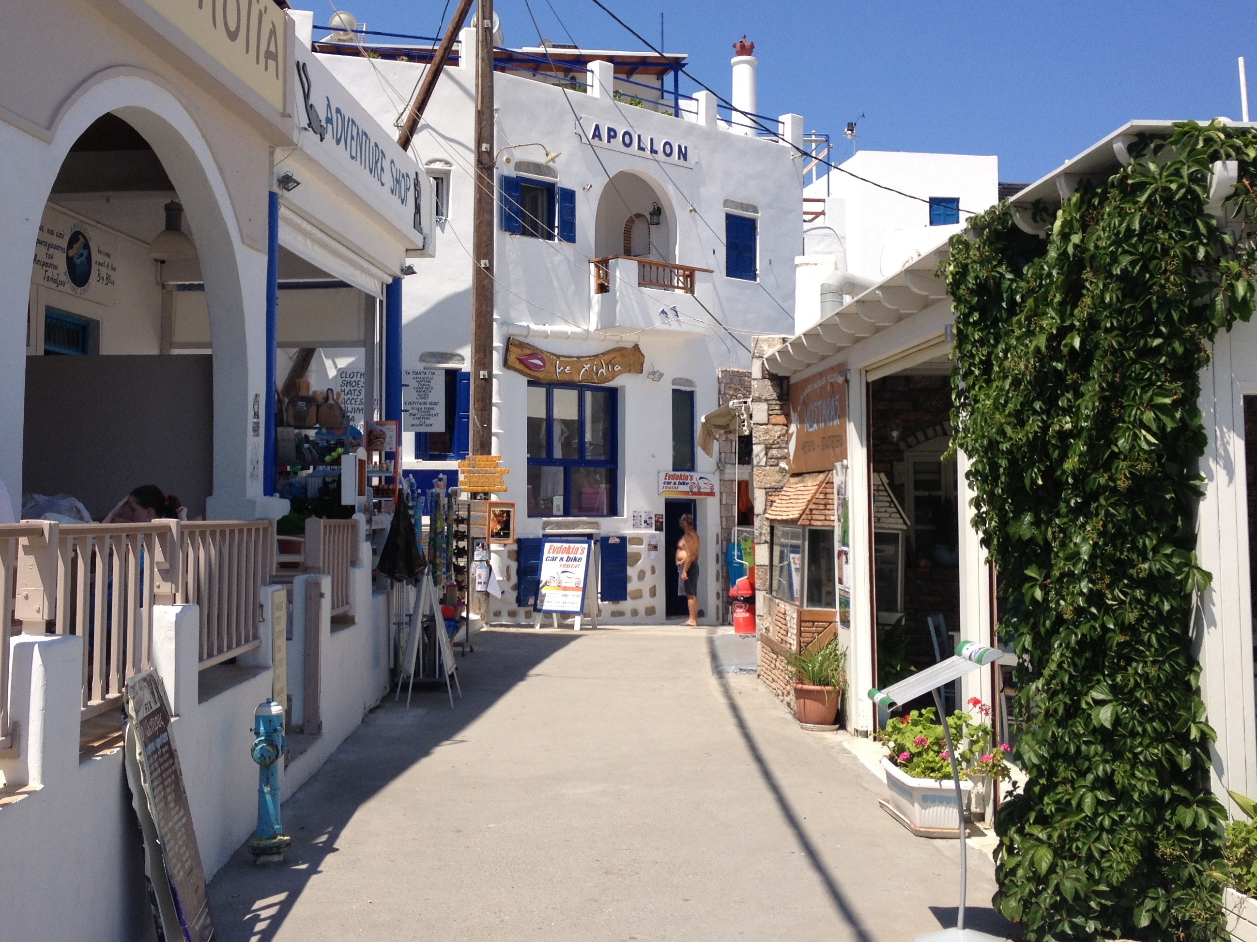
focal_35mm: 44
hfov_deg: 42.9
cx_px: 577
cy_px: 390
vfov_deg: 32.8
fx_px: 1598
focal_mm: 4.28
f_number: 2.4
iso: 50
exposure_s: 1/1783
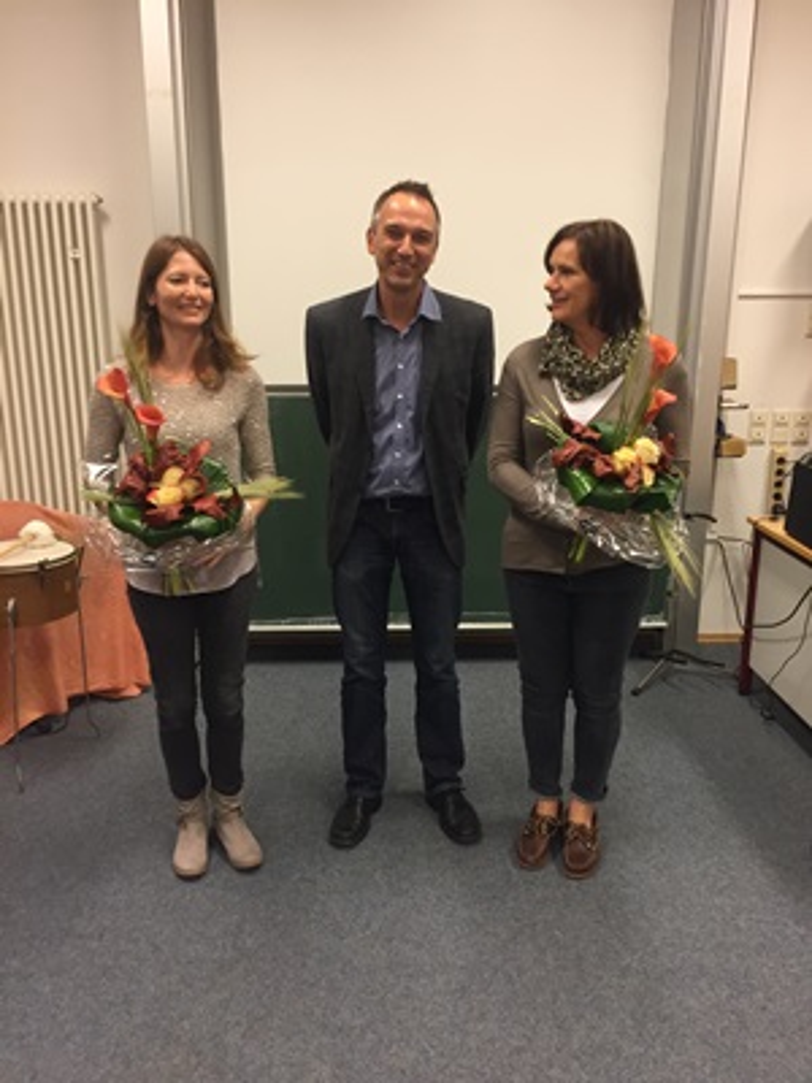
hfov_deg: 48.2
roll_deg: +0.0
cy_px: 542
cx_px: 406
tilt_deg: -14.2
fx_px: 907
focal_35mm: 29
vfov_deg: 61.7
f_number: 2.2
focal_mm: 4.15
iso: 125
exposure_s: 1/33
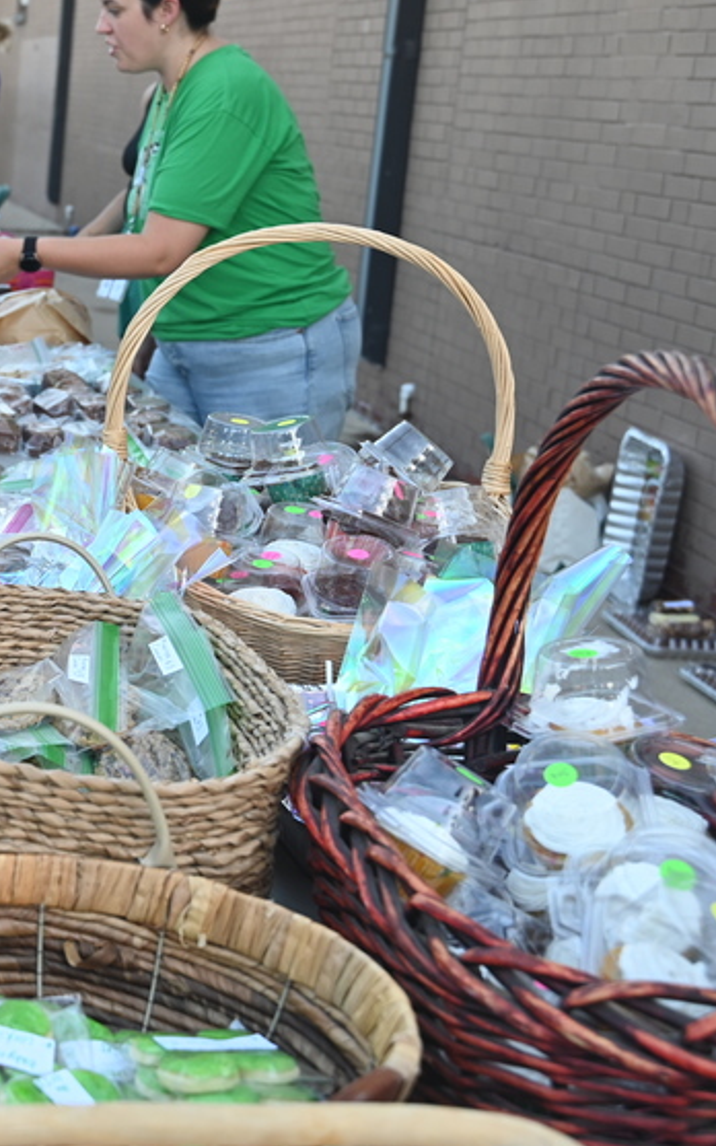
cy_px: 495
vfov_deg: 35.1
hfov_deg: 20.7
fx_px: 1811
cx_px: -169
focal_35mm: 58
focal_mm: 31
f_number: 4
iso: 250
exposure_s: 1/250
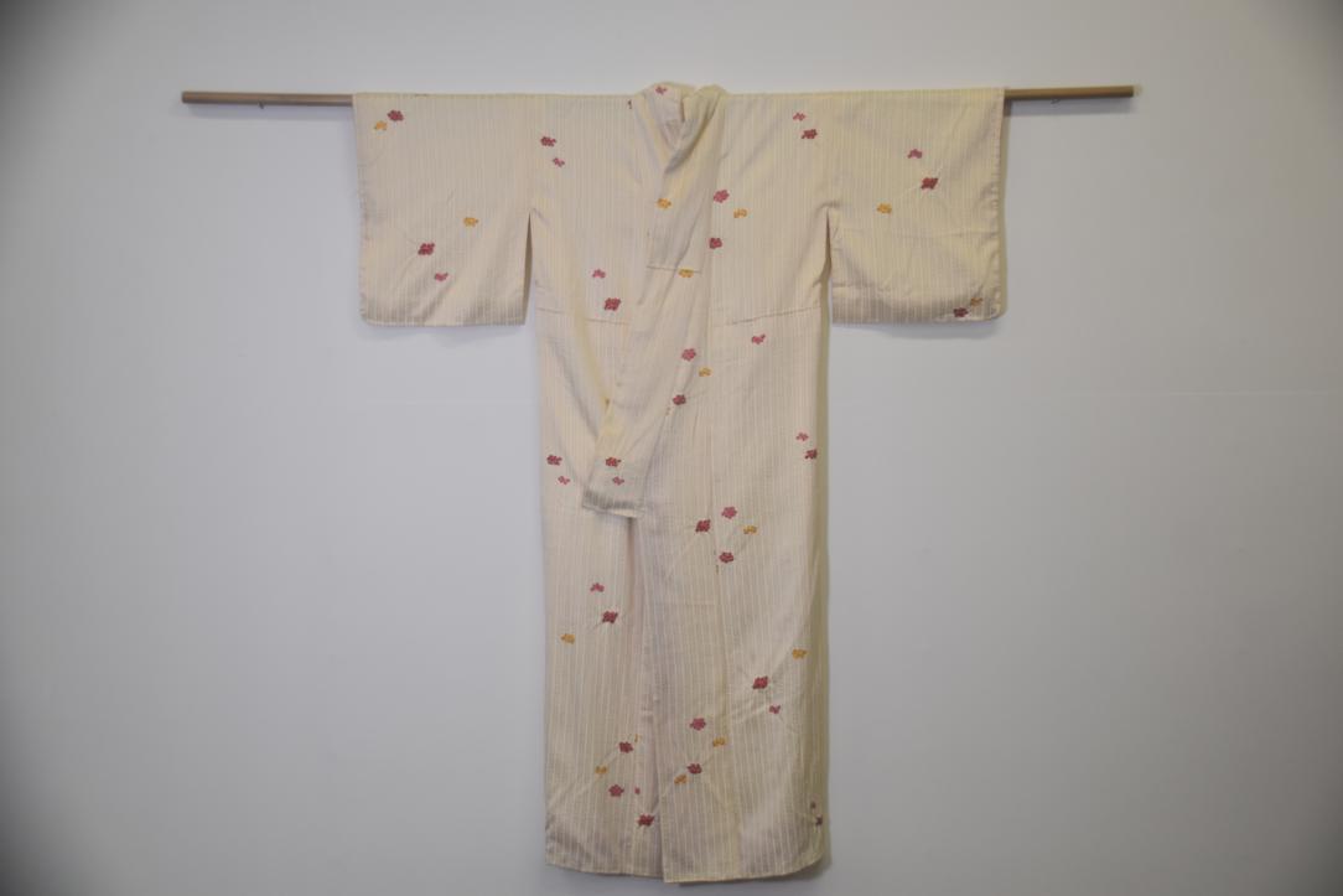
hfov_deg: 41.1
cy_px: 448
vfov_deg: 28.1
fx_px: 1791
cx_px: 672
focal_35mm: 48
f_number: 4.5
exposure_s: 1/80
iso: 400
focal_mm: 32
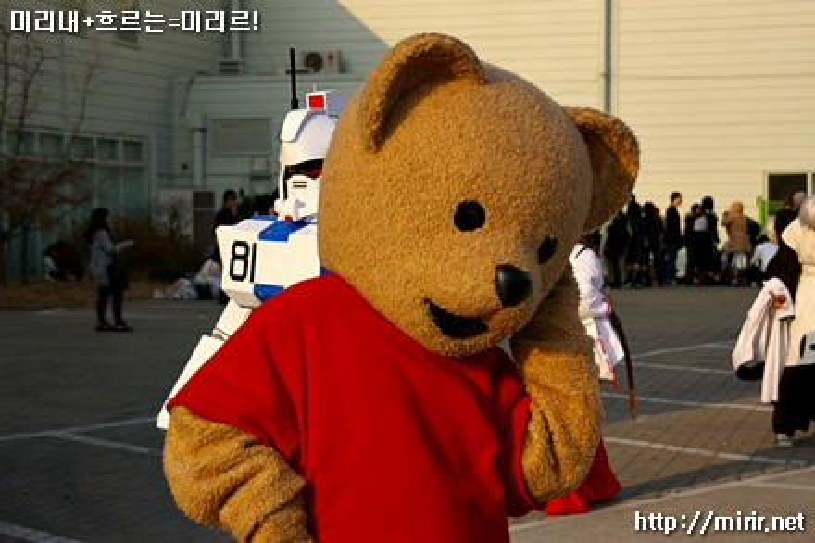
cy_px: 272
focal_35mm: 87
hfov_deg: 23.4
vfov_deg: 15.7
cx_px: 408
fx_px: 1969
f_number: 4.5
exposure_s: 1/1250
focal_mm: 58
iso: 200
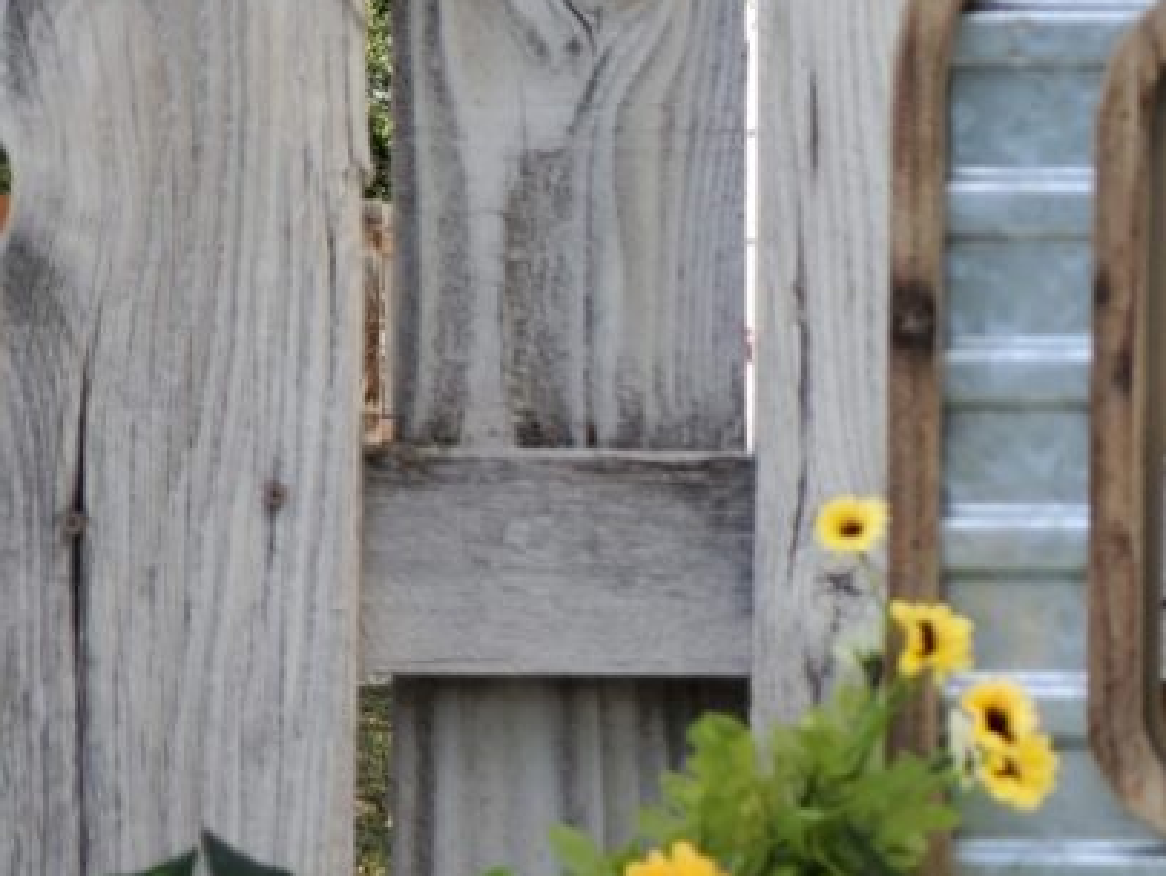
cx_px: 1468
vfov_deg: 11.3
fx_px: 4415
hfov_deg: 14.5
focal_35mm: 131
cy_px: 563
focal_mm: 6
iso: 50
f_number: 2.4
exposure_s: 1/206
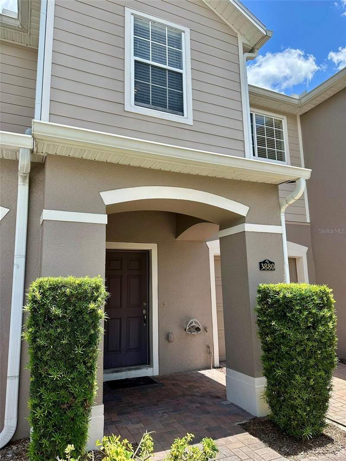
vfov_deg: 71.6
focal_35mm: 24
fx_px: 320
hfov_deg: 56.8
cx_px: 173
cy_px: 230
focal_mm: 6.86
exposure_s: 1/1949
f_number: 1.78
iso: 80
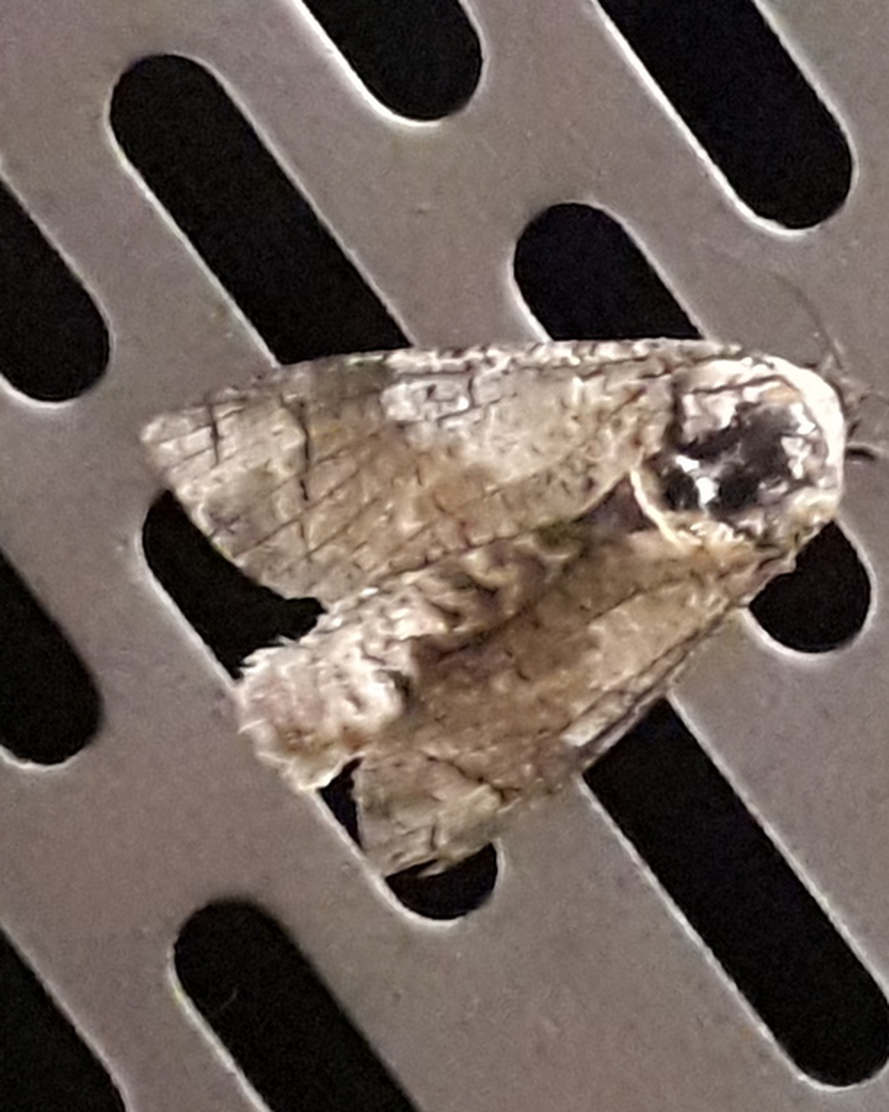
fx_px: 1184
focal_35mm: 36
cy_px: 555
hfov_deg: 41.0
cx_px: 531
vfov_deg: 50.3
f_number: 1.9
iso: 800
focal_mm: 3.6
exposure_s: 1/17
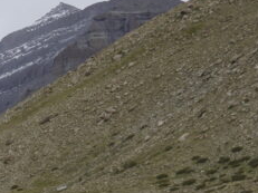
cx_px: -237
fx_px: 3330
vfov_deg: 3.3
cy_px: 18
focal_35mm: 447
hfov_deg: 4.4
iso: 100
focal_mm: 70
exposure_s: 1/2500
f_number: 3.2
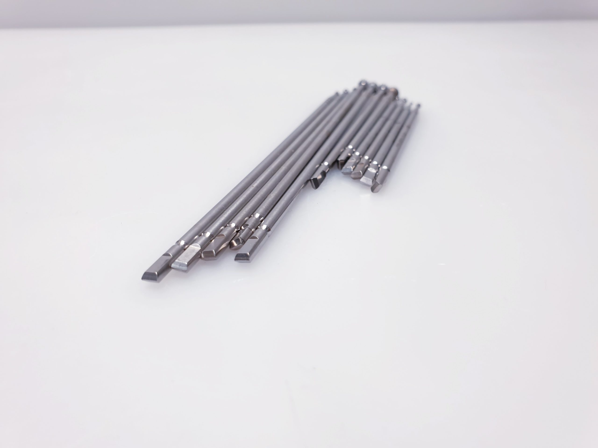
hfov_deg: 67.3
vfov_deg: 53.1
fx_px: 449
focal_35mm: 26
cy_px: 224
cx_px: 299
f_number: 2.4
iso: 80
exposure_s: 1/100
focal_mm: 4.3
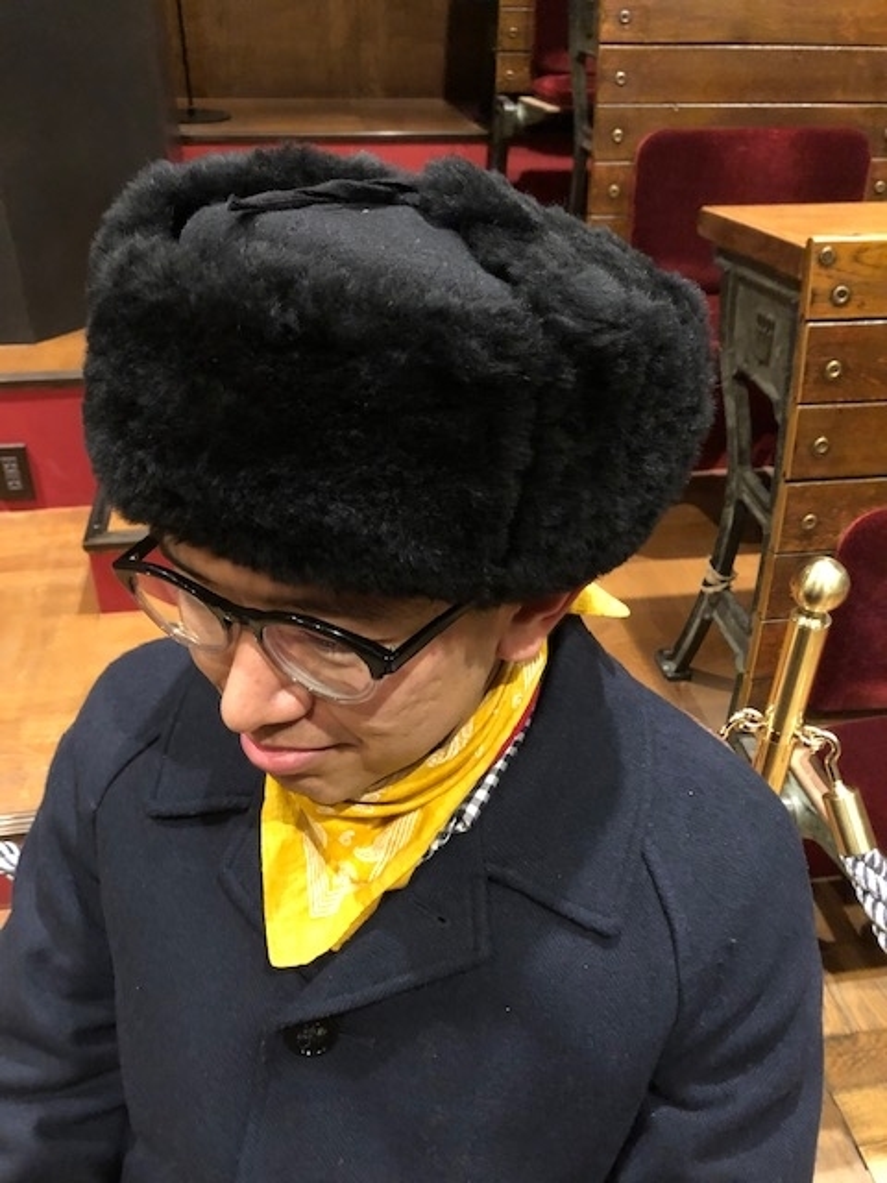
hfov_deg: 49.7
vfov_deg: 63.4
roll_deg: -0.8
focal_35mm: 28
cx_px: 444
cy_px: 592
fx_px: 957
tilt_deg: -31.0
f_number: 1.8
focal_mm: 3.99
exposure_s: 1/4
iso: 100
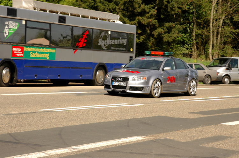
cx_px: 120
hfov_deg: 20.9
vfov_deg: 14.0
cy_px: 79
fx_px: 646
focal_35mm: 98
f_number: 7.1
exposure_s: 1/400
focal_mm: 65
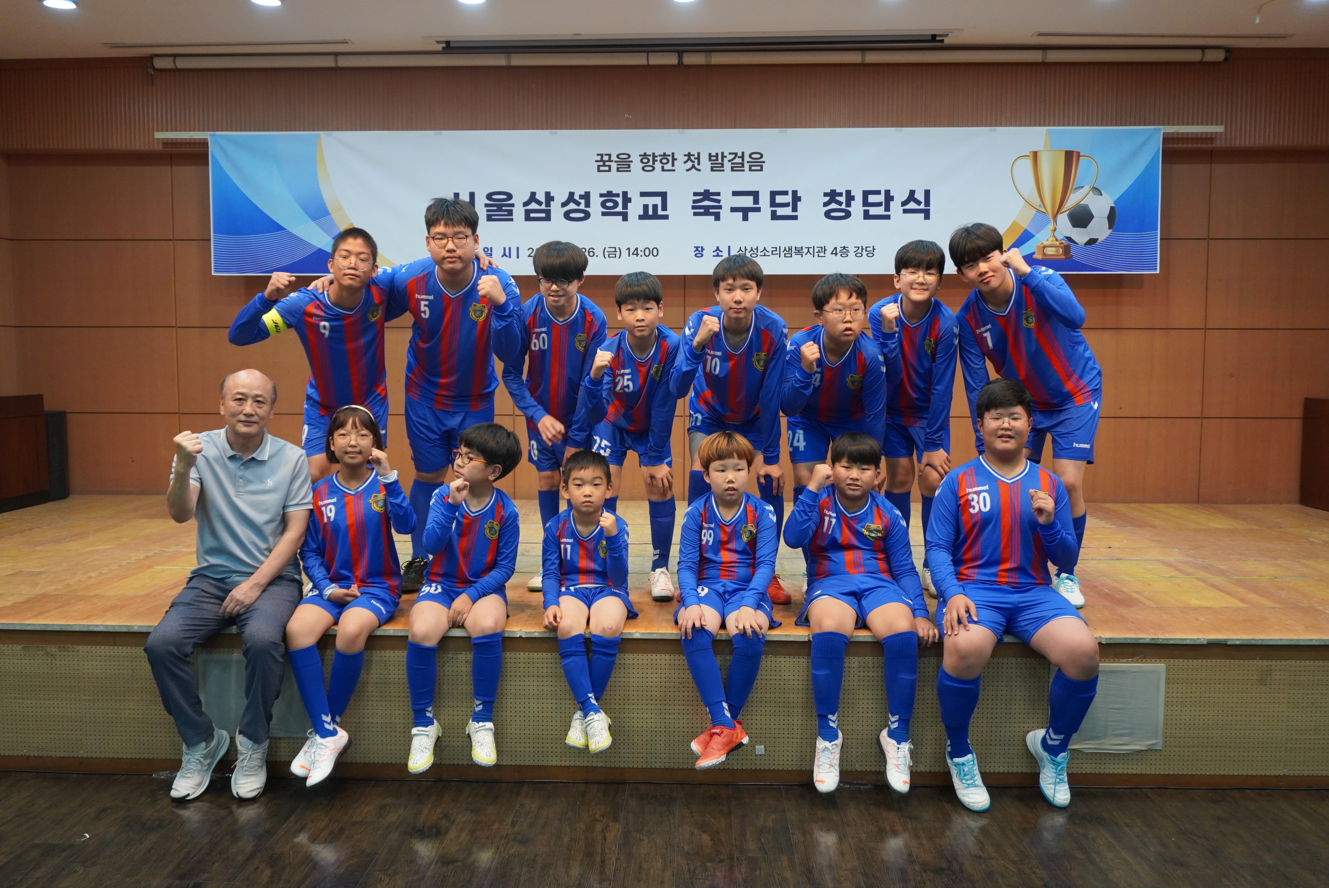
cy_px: 444
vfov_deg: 43.7
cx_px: 664
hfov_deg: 61.9
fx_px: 1108
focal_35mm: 30
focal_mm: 20
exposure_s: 1/160
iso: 1250
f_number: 4
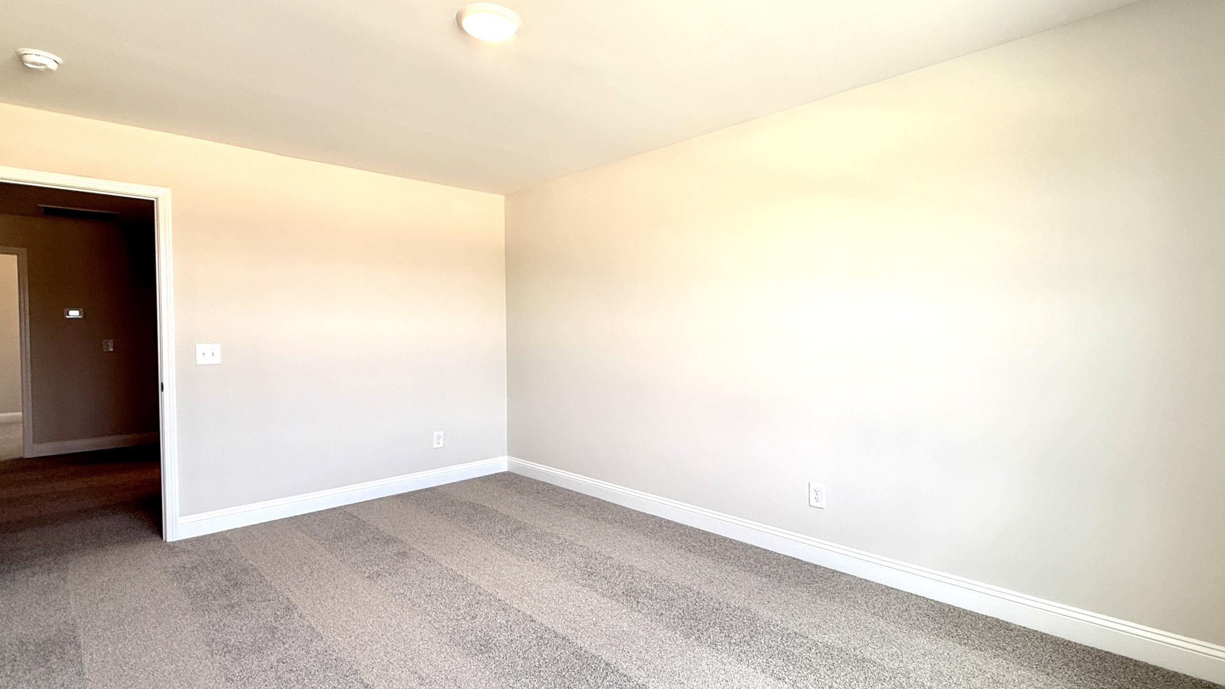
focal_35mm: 18
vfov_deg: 61.0
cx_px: 613
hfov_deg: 92.7
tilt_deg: -1.5
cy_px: 346
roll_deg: +0.9
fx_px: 585
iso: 80
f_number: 2.2
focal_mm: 2.22
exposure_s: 1/120
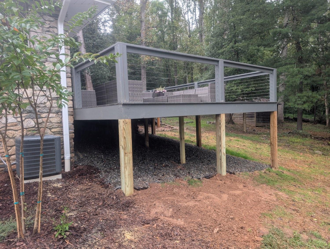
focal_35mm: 24
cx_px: 165
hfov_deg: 71.5
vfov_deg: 56.9
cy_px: 124
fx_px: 229
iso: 47
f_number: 1.68
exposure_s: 1/119
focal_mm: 6.9
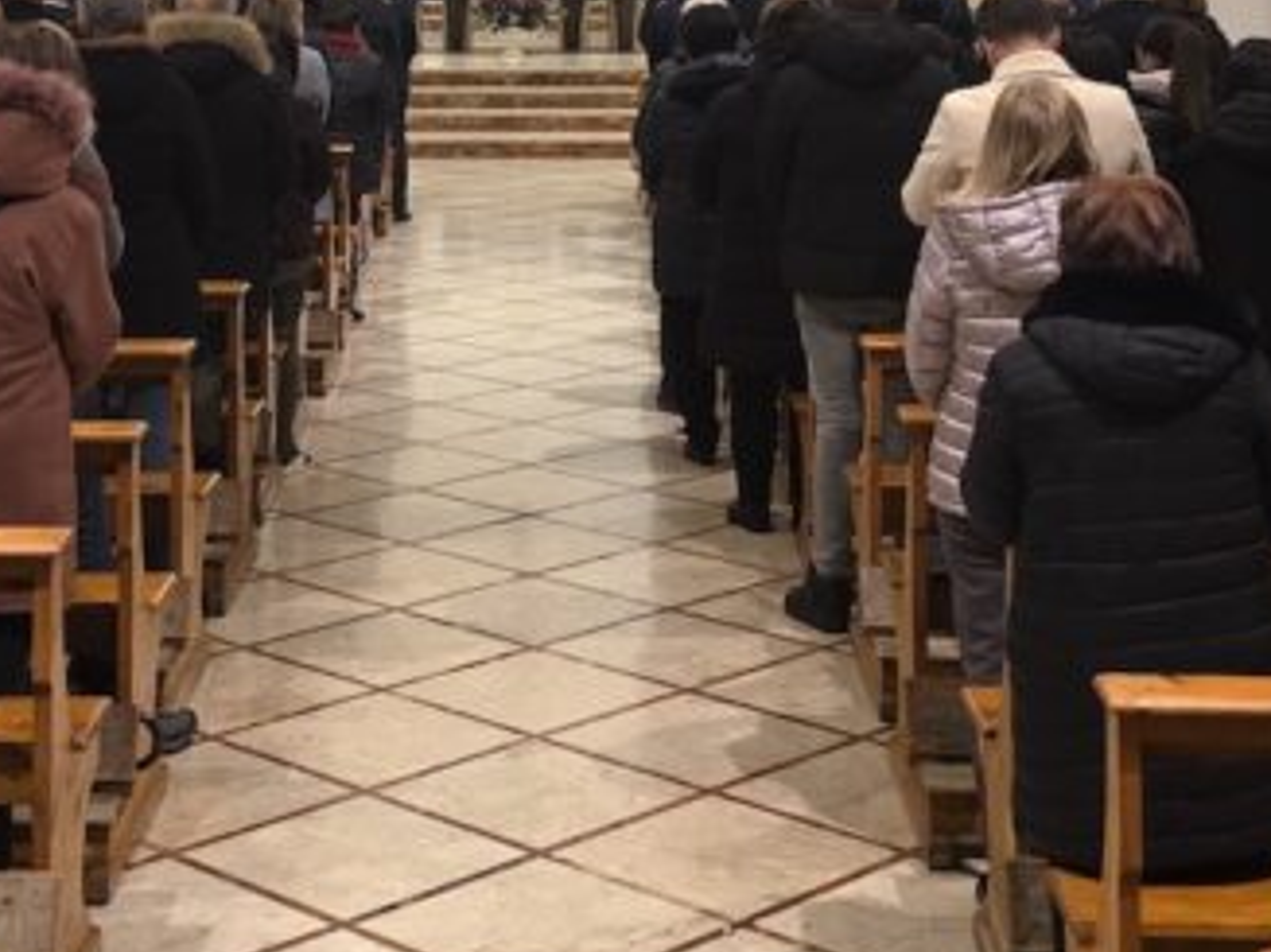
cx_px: 505
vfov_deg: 19.3
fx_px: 2643
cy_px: -179
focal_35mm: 72
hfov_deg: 27.0
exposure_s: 1/100
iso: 640
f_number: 1.7
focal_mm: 6.3
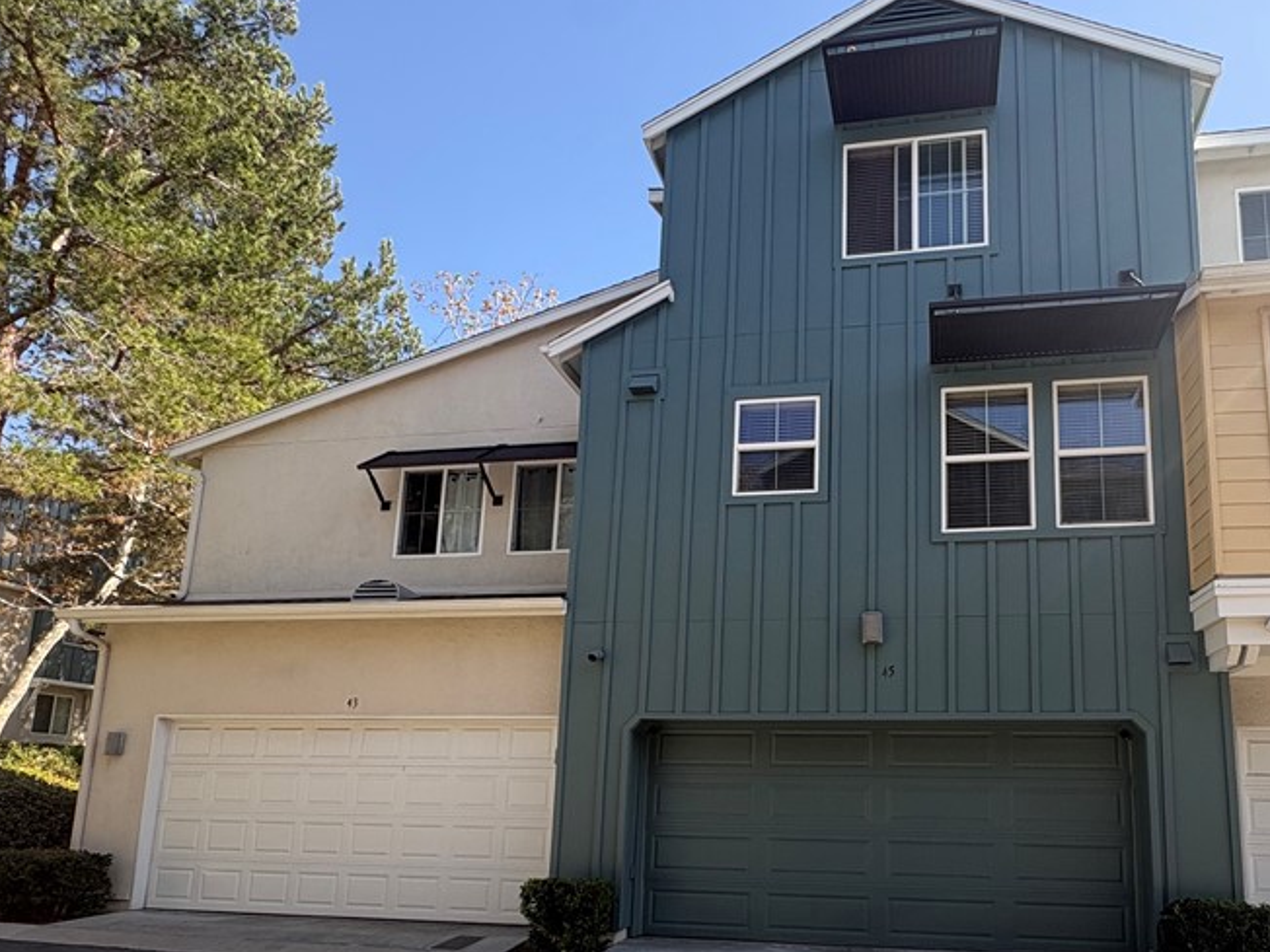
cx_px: 810
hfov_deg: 74.8
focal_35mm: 22
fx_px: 807
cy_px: 676
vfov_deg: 58.9
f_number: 2.2
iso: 40
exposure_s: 1/290
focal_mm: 2.22
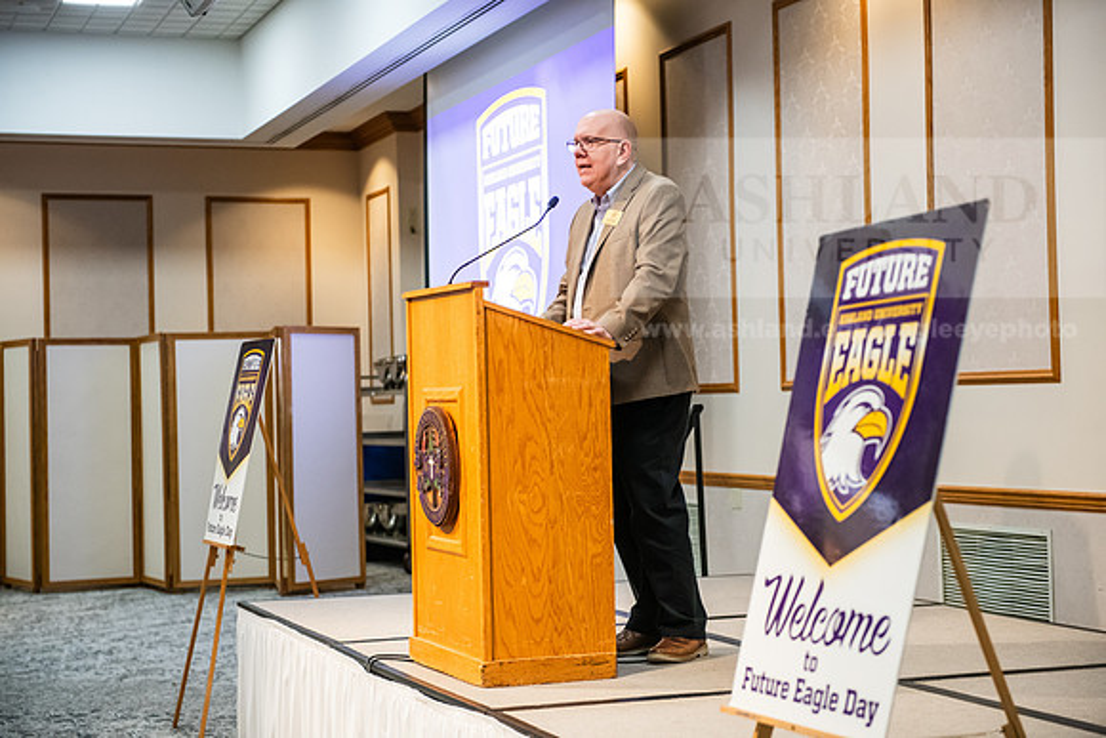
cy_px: 369
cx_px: 553
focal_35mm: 70
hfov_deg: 28.8
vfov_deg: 19.5
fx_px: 2151
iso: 2500
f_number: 3.5
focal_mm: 70
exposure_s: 1/160
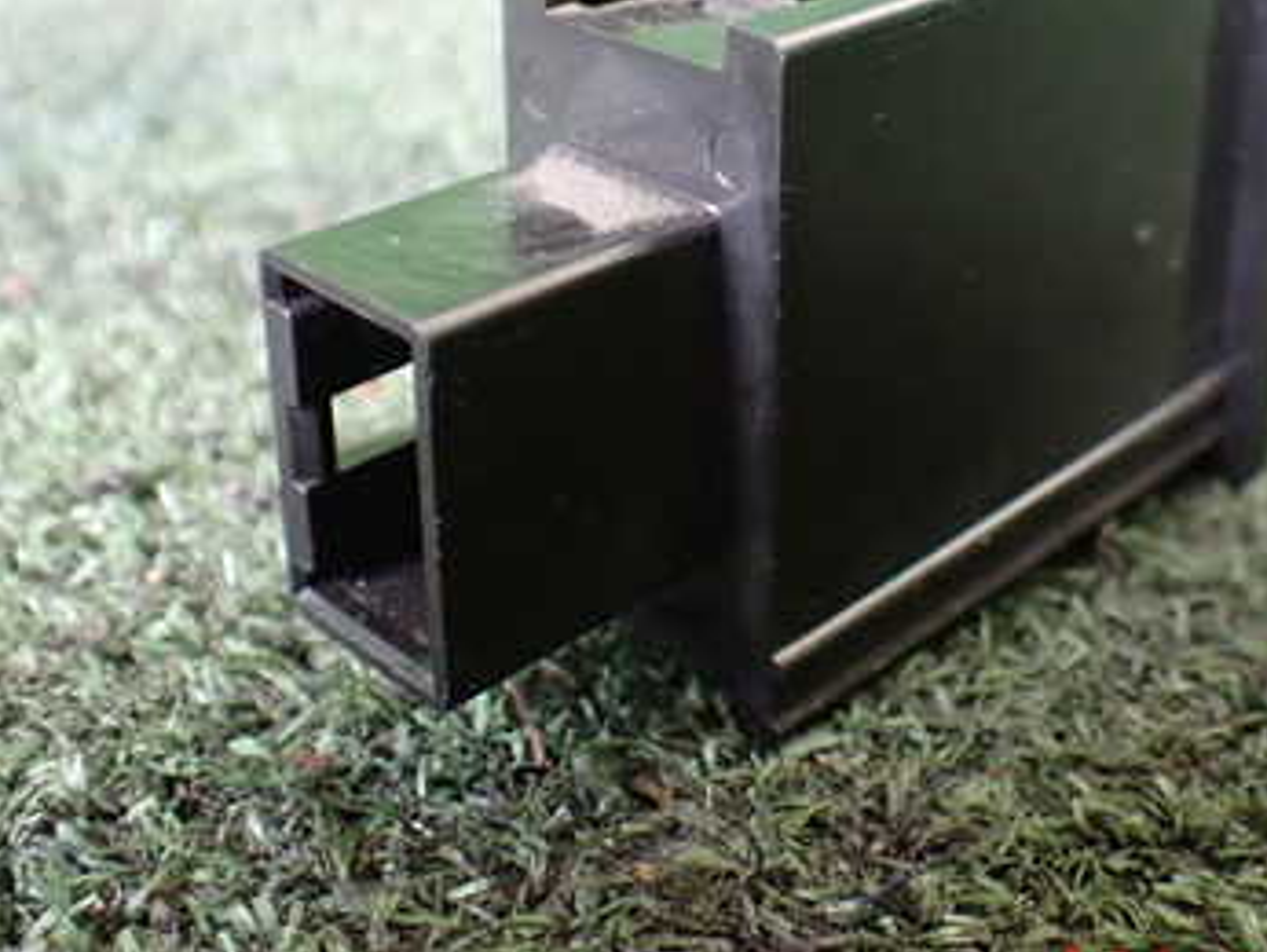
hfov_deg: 36.6
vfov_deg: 27.6
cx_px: 795
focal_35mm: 52
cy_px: 205
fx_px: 1905
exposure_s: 1/50
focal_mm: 5.4
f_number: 2.3
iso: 800
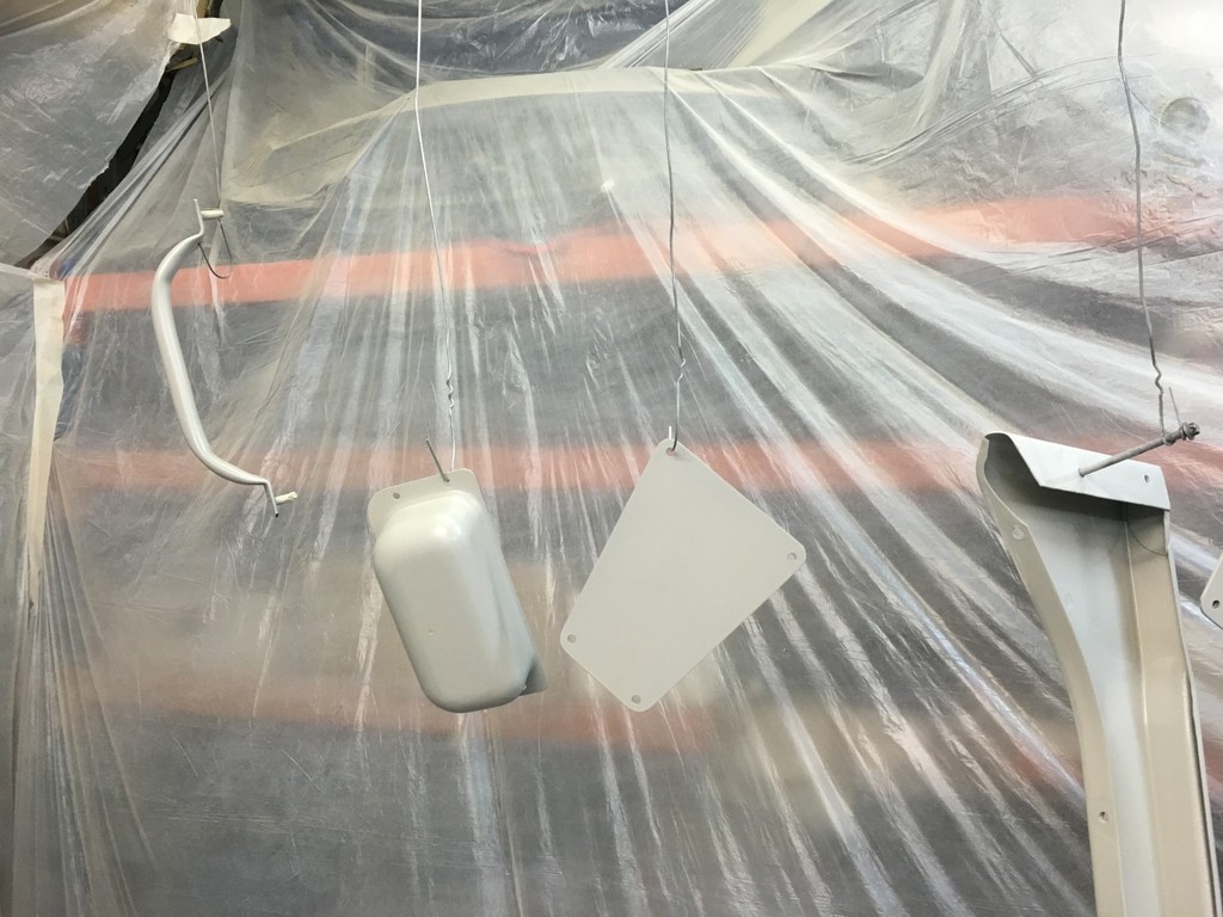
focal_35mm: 29
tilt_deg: -1.8
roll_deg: +0.9
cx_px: 612
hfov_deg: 61.7
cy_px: 458
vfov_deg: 48.2
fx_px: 1025
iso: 50
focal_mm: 4.15
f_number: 2.2
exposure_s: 1/33
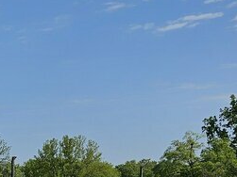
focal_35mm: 110
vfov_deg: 12.7
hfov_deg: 13.6
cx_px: -313
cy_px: 269
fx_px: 753
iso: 16
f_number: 1.7
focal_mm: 6.3
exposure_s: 1/1533
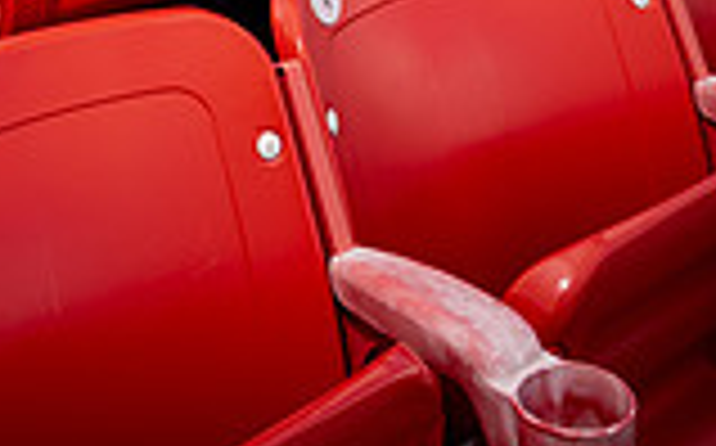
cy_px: -554
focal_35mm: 75
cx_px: 243
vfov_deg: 13.6
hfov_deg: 27.4
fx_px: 1462
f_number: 5
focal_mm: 26
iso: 100
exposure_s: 1/250
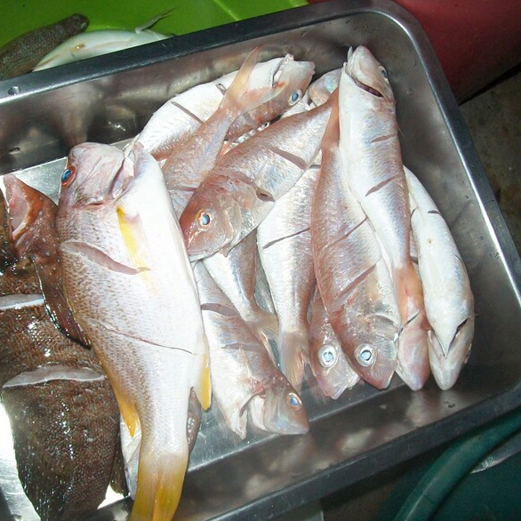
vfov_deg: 40.9
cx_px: 216
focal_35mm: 41
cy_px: 265
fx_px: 698
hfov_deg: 40.8
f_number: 2.7
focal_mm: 6.1
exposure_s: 1/60
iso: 160
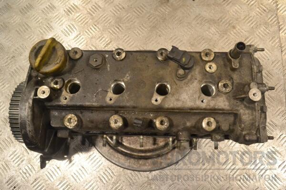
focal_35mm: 33
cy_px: 95
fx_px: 262
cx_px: 143
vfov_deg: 40.0
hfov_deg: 57.2
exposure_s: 1/400
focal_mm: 22
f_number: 10
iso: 3200
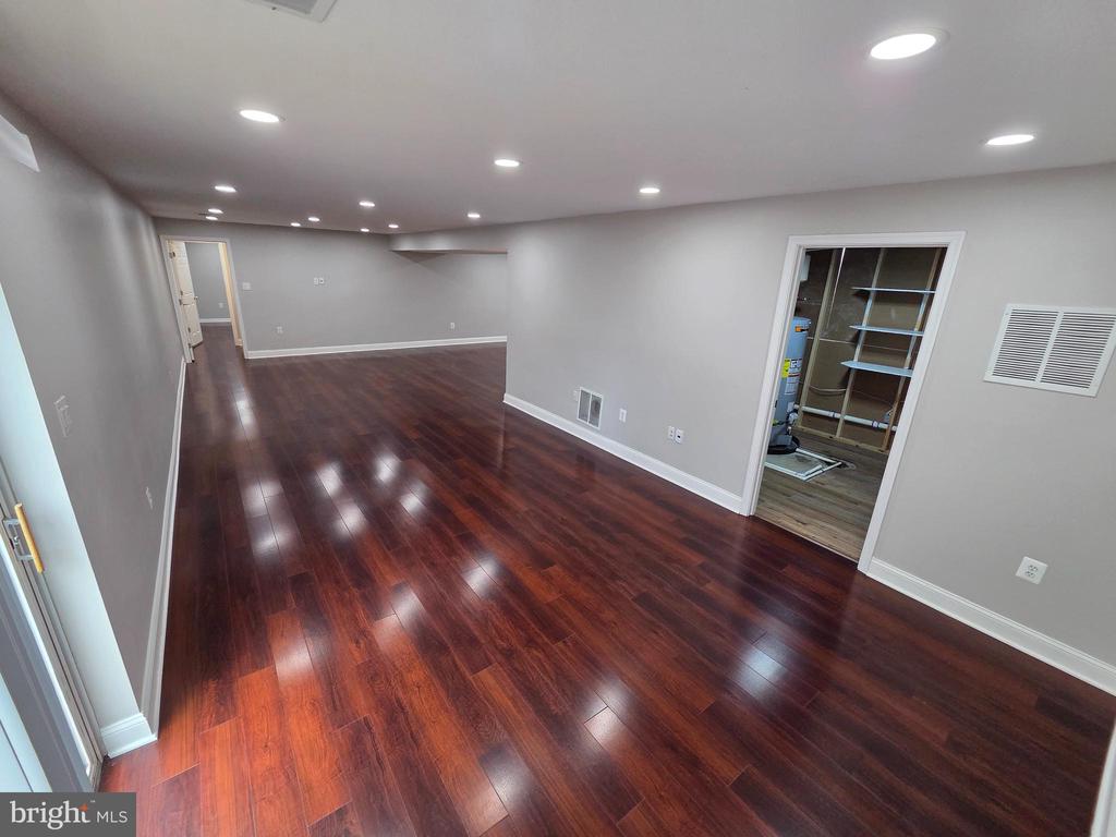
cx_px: 558
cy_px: 418
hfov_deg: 106.2
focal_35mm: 13
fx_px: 419
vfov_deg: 89.9
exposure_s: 1/120
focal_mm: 2.2
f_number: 2.2
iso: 250
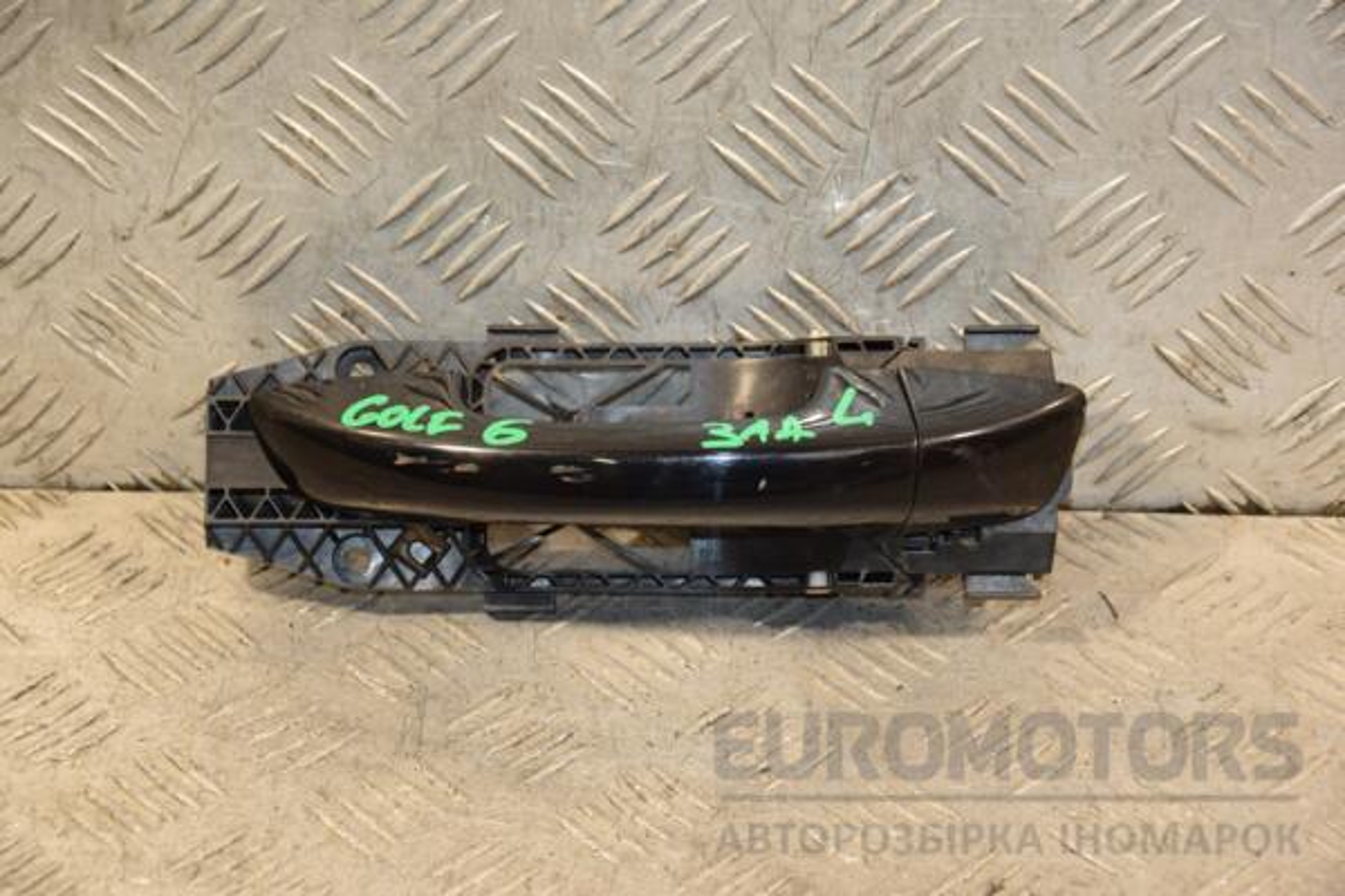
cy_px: 448
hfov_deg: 19.5
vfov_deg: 13.0
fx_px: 3923
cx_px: 672
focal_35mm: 105
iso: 800
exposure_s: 1/125
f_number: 5.3
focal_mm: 70
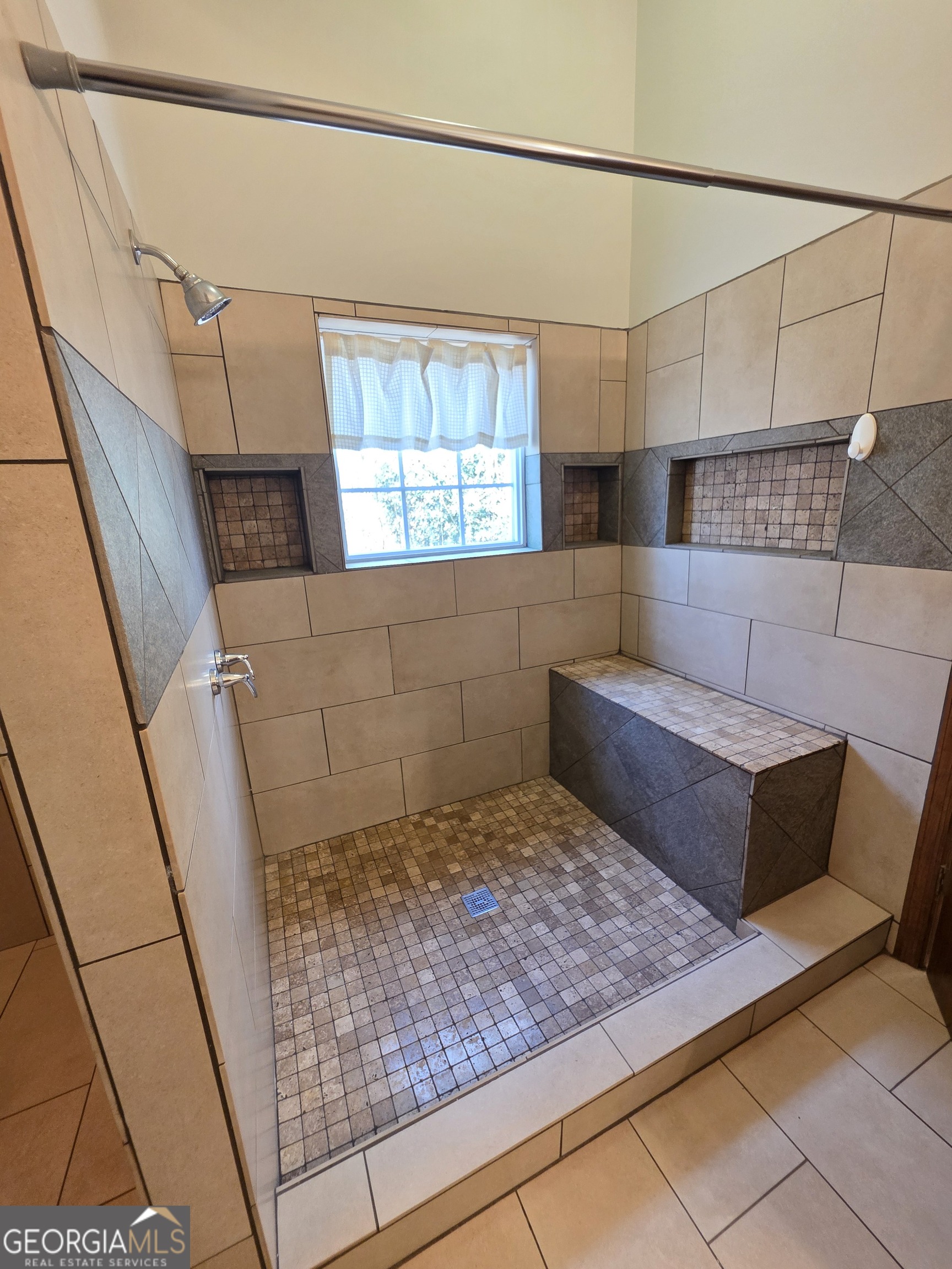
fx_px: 477
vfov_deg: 106.2
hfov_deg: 89.9
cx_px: 476
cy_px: 634
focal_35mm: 13
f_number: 1.9
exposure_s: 1/60
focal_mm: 2.2
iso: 320
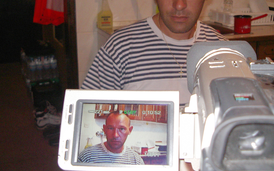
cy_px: 49
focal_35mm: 50
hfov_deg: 40.3
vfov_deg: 25.6
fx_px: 373
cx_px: 147
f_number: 2.6
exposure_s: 1/60
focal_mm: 5.8
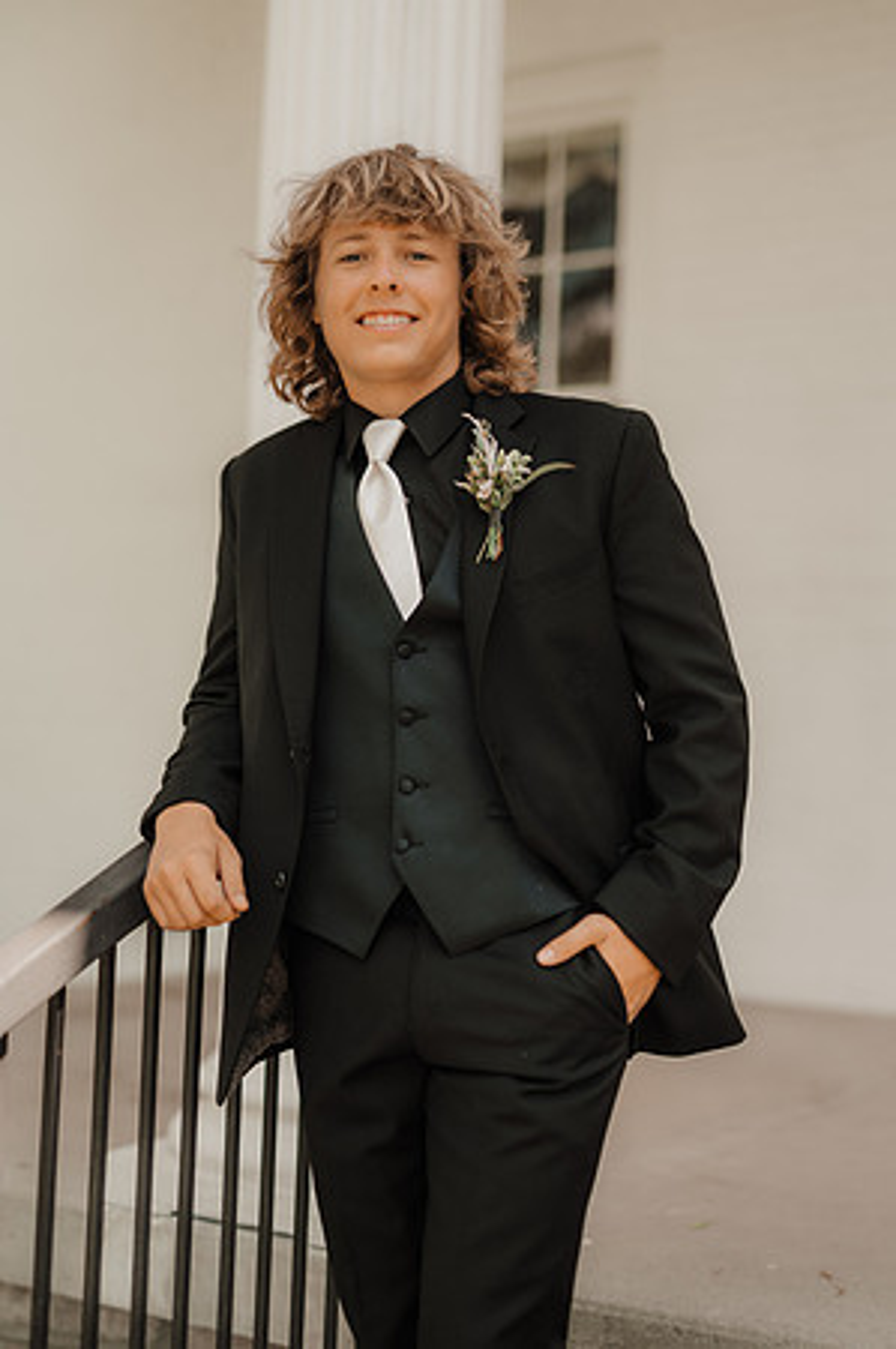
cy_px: 674
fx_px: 1871
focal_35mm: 50
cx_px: 448
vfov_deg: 39.6
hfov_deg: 26.9
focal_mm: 50
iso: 100
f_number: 1.8
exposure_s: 1/800
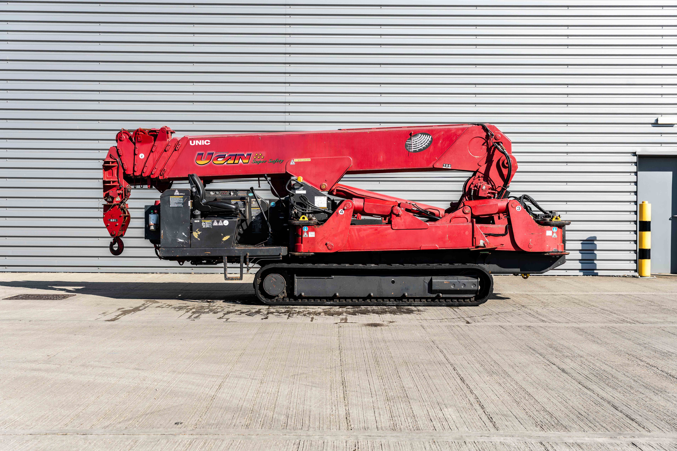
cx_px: 338
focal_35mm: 49
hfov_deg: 40.6
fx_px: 916
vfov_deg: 27.7
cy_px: 226
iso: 100
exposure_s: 1/250
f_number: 5
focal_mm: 48.7
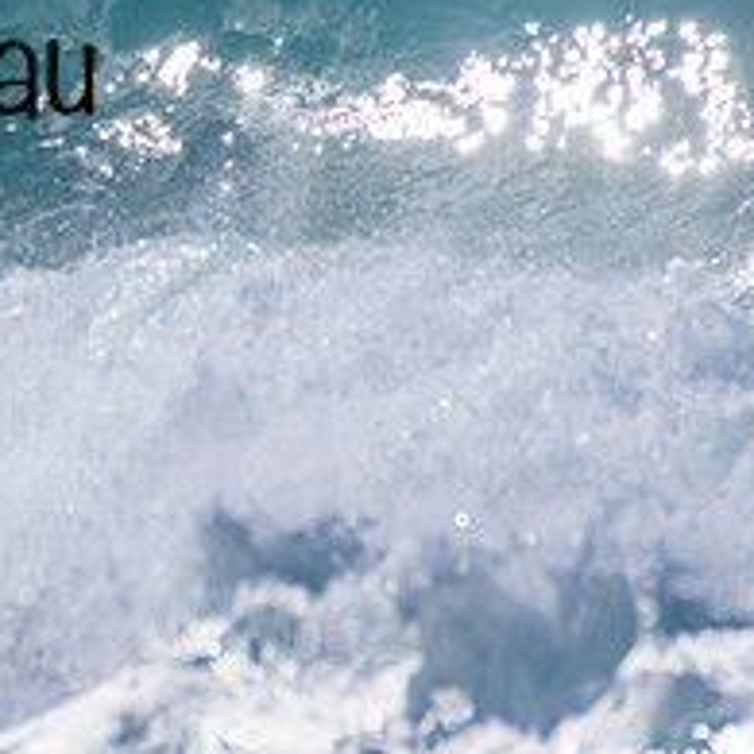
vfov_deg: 0.7
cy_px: 25
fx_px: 62397
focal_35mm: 2532
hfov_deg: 0.7
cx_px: -313
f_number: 11
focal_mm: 1000
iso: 360
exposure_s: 1/2000
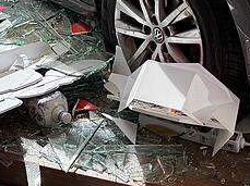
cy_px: -9
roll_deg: +5.7
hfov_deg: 22.9
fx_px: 606
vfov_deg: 17.1
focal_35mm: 84
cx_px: 45
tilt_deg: -24.0
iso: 100
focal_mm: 6.76
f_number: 1.78
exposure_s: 1/1855
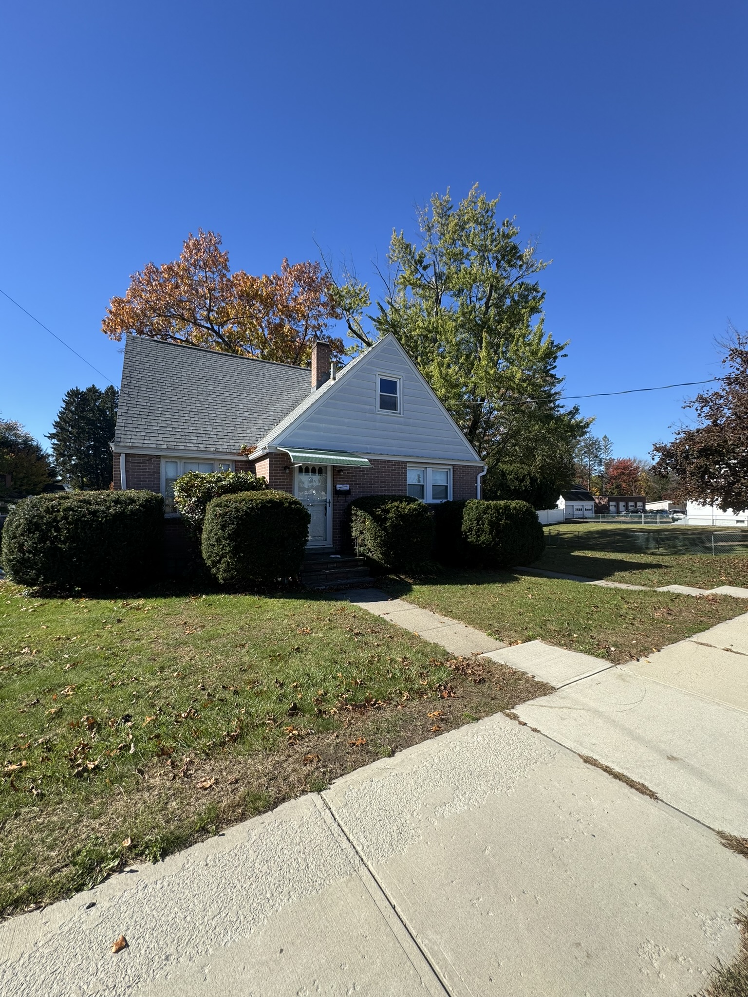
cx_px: 374
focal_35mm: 14
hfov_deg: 85.7
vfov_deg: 102.1
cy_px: 498
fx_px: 403
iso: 40
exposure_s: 1/763
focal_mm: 2.22
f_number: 2.2
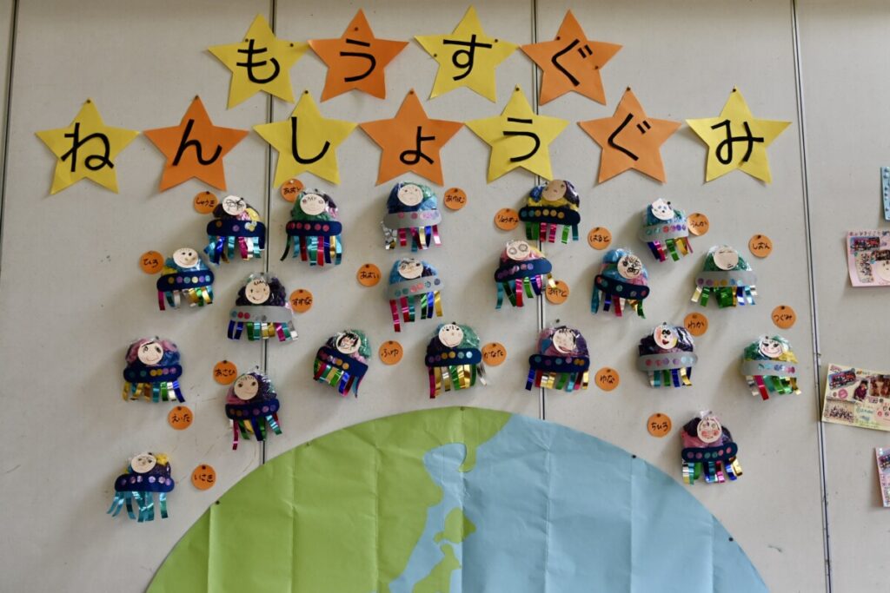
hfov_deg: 53.1
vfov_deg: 36.9
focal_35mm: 36
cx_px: 445
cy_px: 296
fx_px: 890
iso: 200
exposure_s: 1/250
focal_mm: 24
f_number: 4
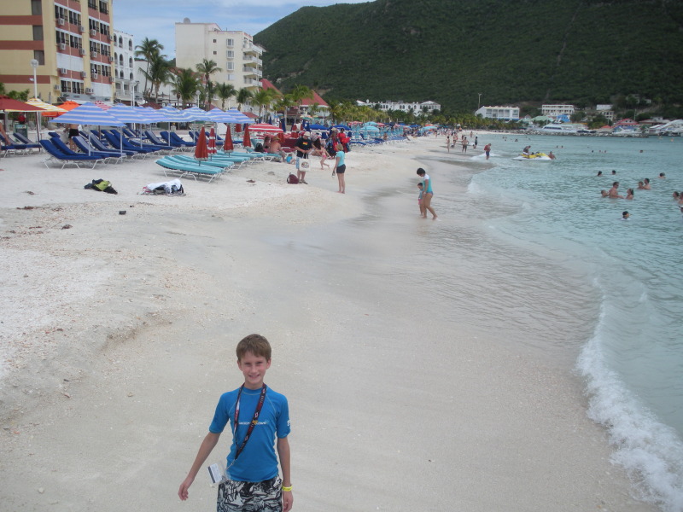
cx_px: 342
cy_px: 256
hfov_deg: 51.4
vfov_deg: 39.7
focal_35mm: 36
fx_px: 710
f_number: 3.5
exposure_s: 1/794
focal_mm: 6.3
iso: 64
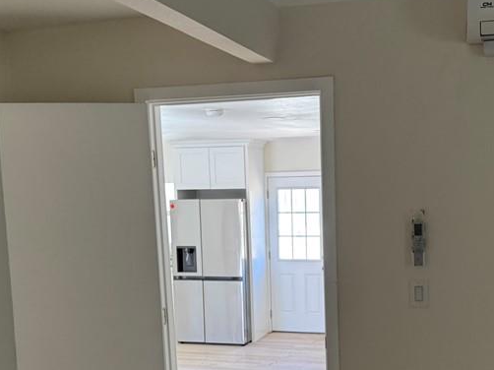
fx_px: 699
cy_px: 285
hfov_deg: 38.8
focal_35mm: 49
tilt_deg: -8.1
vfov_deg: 29.1
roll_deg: +0.3
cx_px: 296
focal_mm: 6.76
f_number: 1.78
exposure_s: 1/121
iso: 200
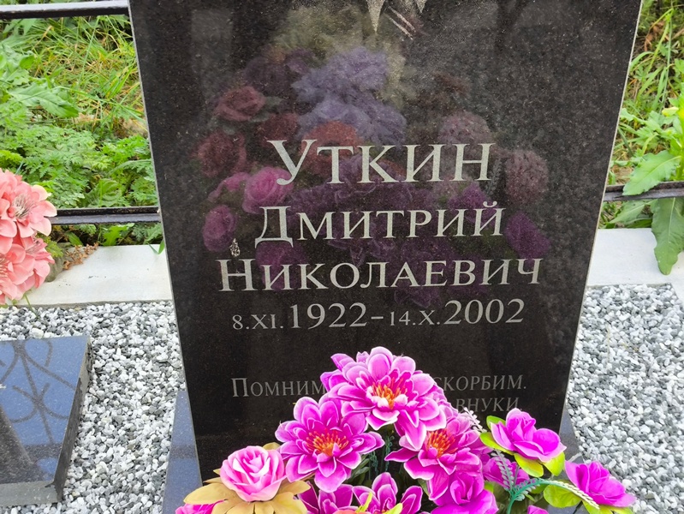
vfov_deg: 29.1
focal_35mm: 50
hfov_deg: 38.2
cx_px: 342
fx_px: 988
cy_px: 257
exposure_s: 1/123
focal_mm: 4.71
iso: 50
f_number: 1.7
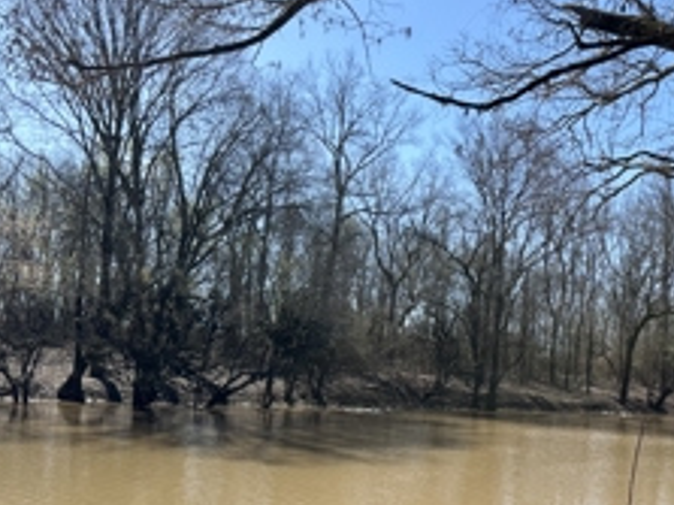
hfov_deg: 42.5
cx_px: 508
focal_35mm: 43
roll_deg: -3.3
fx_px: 837
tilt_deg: -0.2
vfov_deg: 32.8
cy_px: 390
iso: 80
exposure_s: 1/2809
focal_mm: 6.86
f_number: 1.78
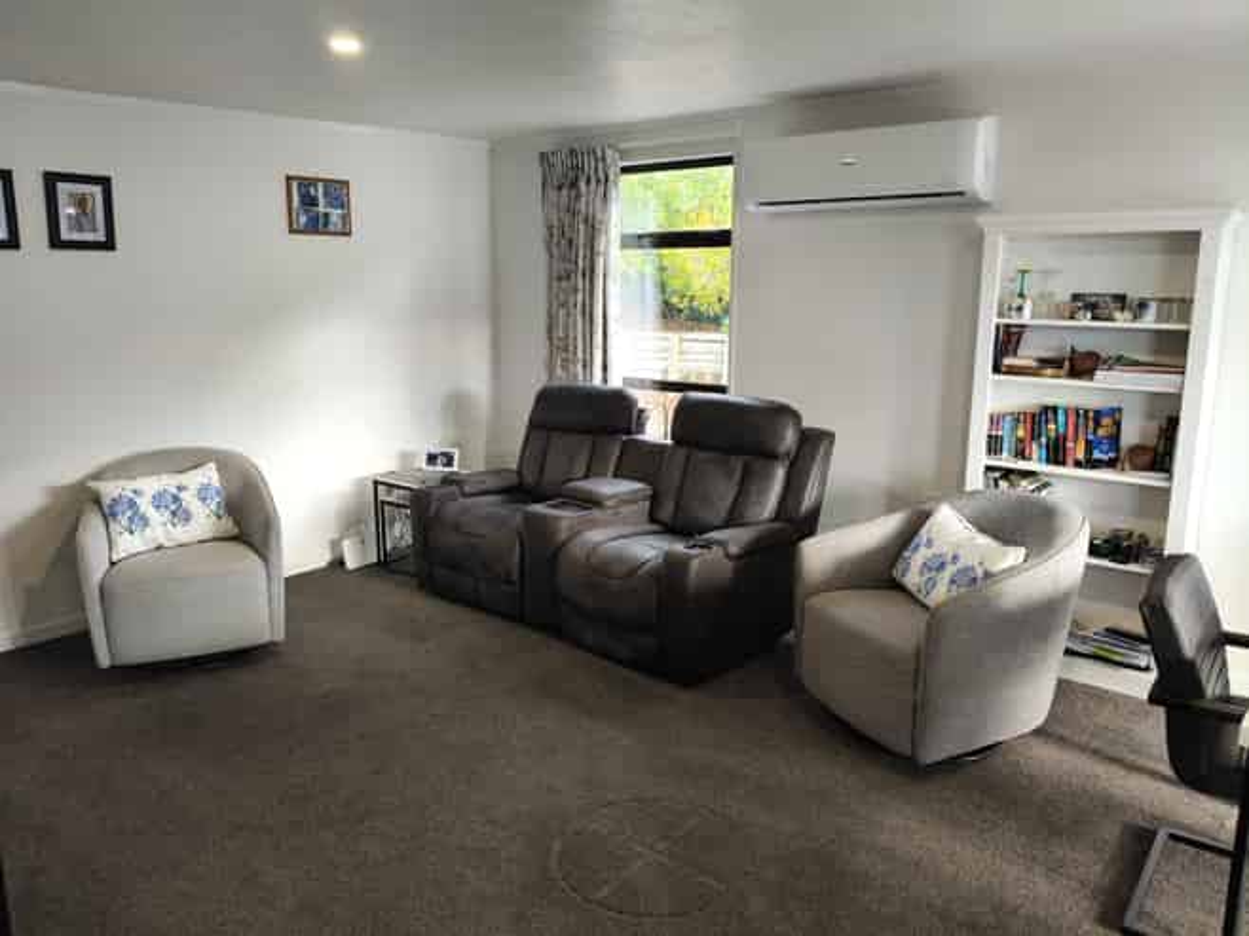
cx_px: 624
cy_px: 468
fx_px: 938
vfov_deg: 53.0
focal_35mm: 26
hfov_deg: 67.3
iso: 160
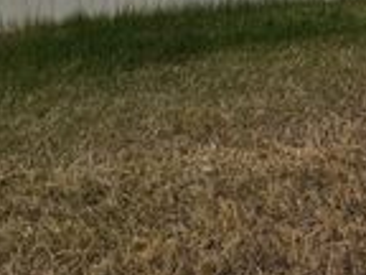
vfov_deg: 22.6
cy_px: -190
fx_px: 476
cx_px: 491
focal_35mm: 45
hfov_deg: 31.2
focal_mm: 2.2
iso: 100
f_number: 2.2
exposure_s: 1/7515
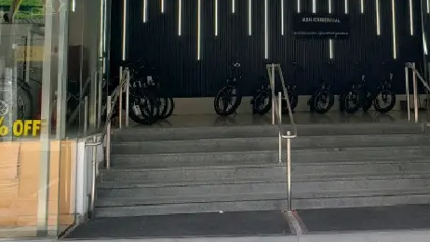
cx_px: 300
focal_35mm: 49
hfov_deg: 41.3
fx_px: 559
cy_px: 23
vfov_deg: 23.8
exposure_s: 1/312
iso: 50
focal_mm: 4.3
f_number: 2.4
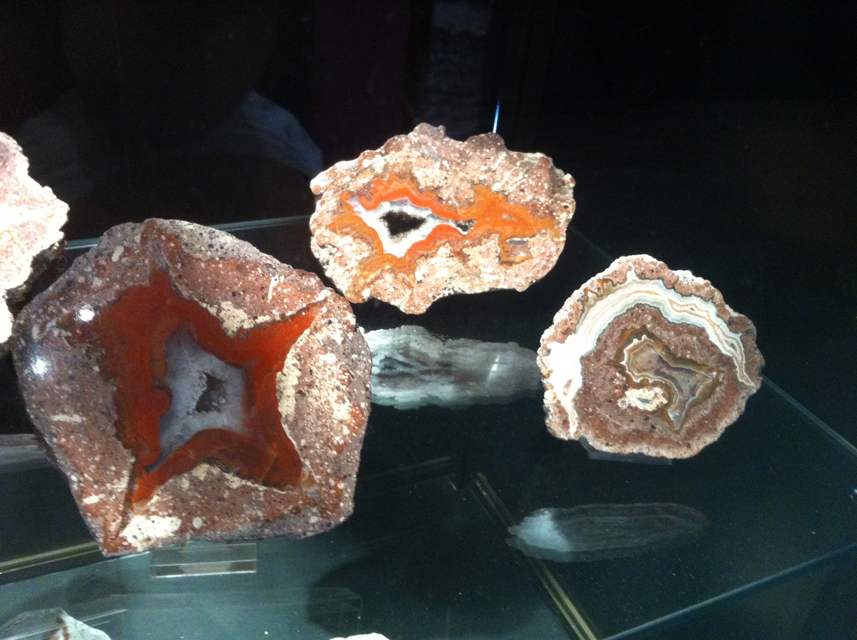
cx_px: 428
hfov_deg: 52.7
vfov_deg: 40.6
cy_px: 320
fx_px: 865
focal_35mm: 35
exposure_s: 1/15
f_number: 2.8
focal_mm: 3.85
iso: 500
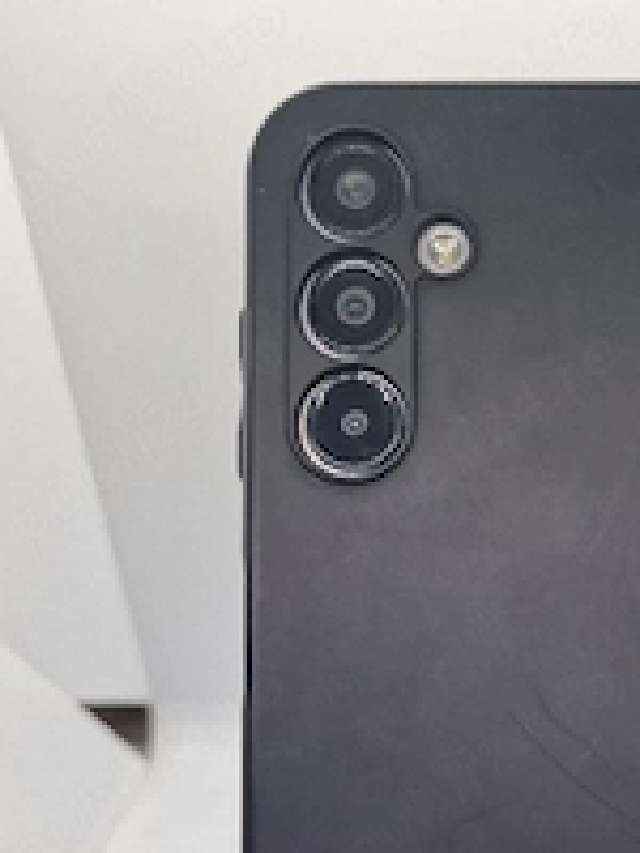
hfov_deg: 30.3
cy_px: 823
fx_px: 1134
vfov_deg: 37.5
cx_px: 563
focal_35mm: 46
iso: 50
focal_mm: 6.4
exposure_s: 1/182
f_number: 1.8
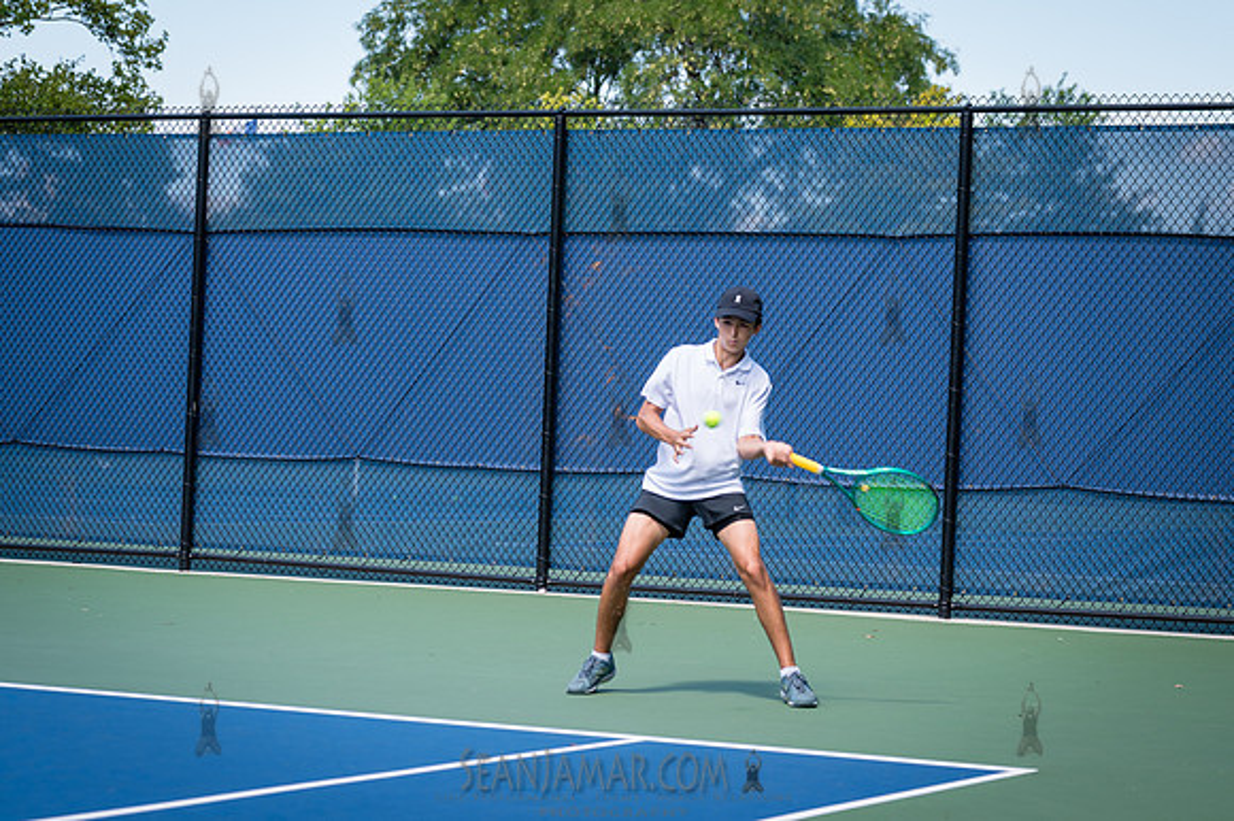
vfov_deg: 14.8
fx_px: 3163
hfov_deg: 22.1
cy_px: 402
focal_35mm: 92
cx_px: 695
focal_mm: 76
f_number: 4
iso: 100
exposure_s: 1/320
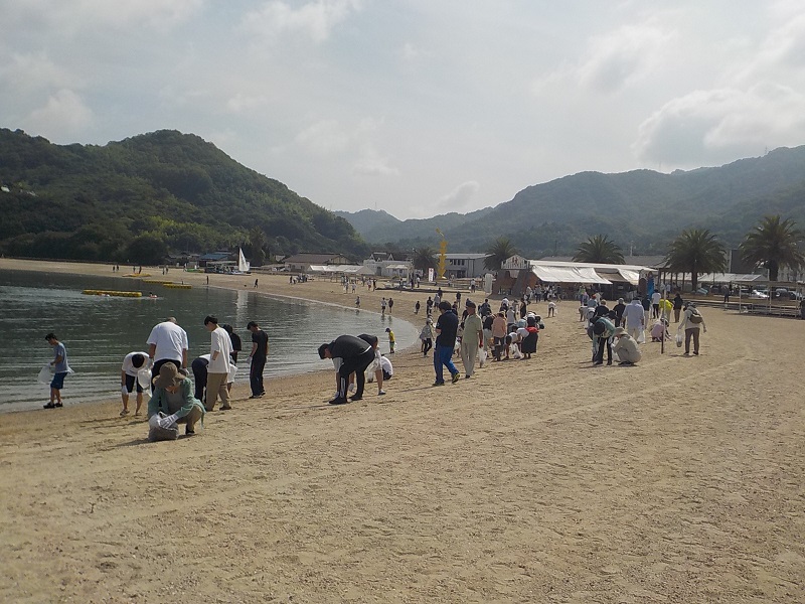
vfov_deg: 37.7
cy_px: 302
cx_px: 402
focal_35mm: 38
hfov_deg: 49.0
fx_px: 884
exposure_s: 1/800
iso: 125
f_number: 7.3
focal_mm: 5.2
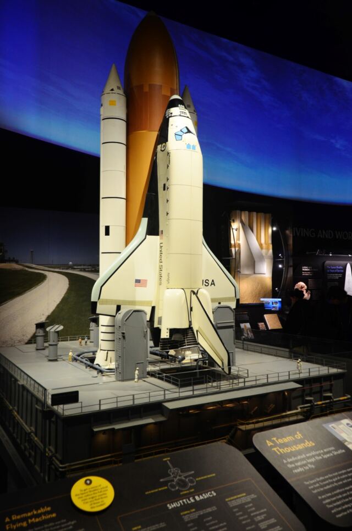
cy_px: 266
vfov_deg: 67.5
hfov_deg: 47.7
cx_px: 176
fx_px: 398
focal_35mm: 27
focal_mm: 18
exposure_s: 1/50
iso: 800
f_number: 3.5
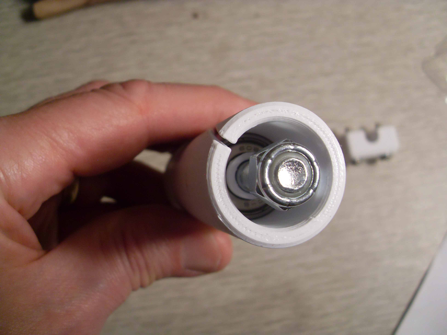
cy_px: 168
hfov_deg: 50.1
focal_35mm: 37
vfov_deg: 38.7
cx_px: 224
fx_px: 478
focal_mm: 6.3
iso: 200
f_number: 2.8
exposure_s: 1/45
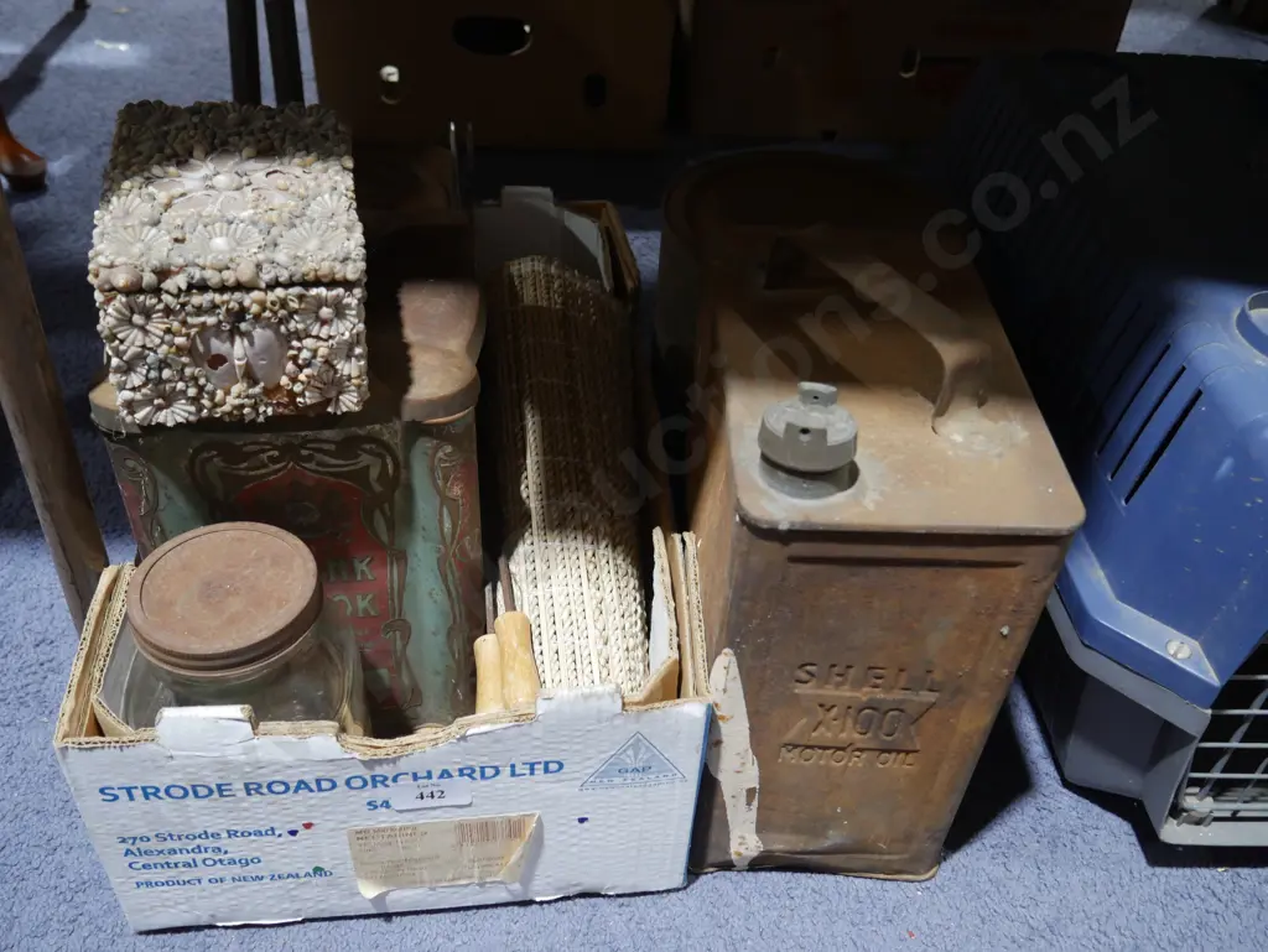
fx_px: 1173
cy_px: 476
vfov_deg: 44.2
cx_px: 634
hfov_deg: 56.8
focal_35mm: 32
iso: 640
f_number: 3.6
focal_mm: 16
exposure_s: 1/60
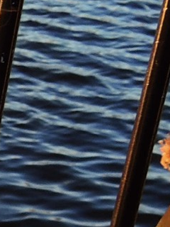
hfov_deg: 6.6
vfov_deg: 9.5
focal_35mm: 206
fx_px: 1349
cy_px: 273
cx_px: -310
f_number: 3.1
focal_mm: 5.3
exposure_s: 1/100
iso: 100
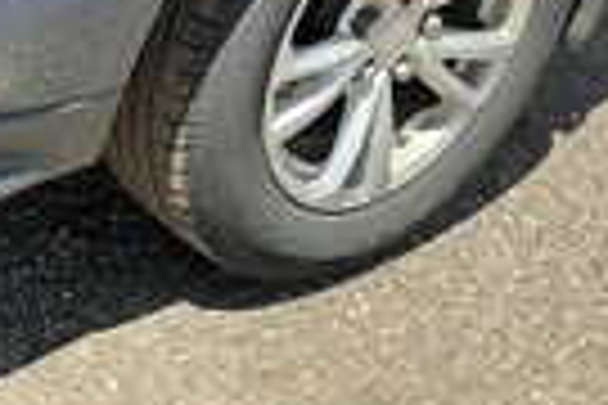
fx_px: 1452
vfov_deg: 15.0
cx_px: -135
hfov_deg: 21.8
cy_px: -148
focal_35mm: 86
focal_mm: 3
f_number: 1.8
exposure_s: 1/461
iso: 25
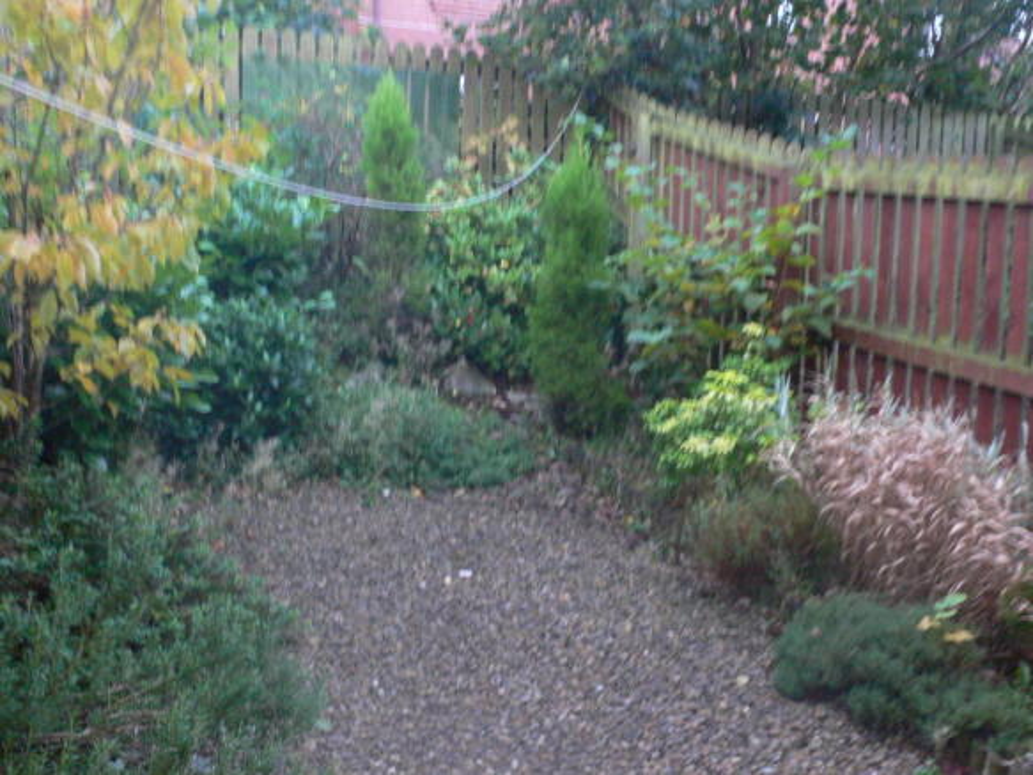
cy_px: 388
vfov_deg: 41.8
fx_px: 1014
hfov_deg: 54.0
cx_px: 516
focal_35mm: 34
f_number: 2.8
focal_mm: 6.3
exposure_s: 1/4
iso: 200
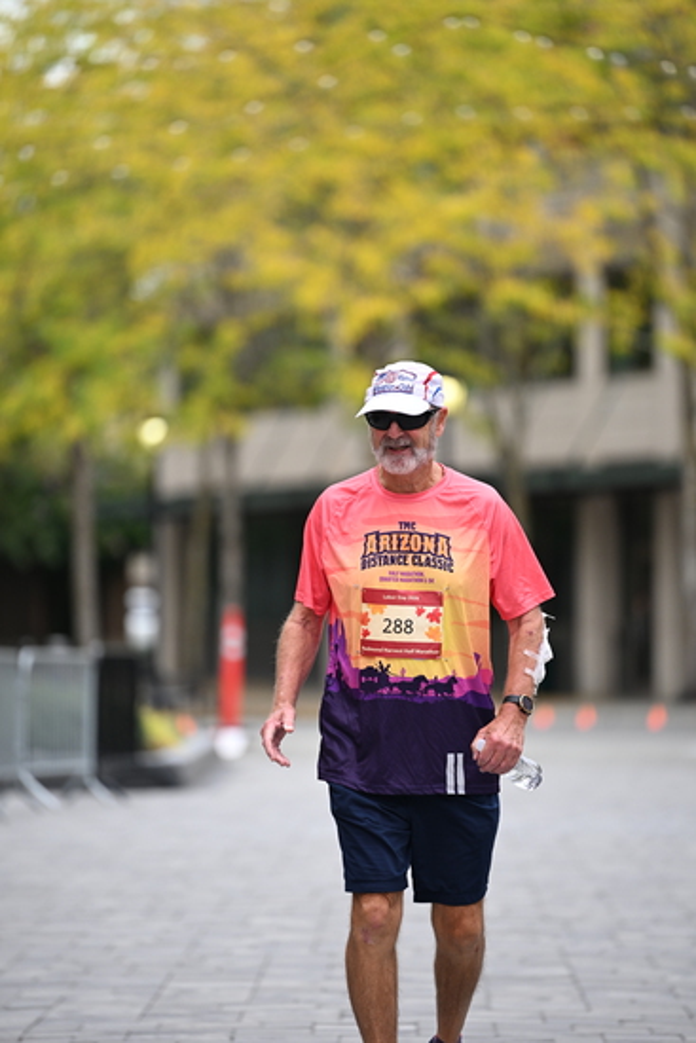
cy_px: 522
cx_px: 348
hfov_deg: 6.9
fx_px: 5796
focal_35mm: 200
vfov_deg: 10.3
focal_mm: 200
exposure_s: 1/2000
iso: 640
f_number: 2.8
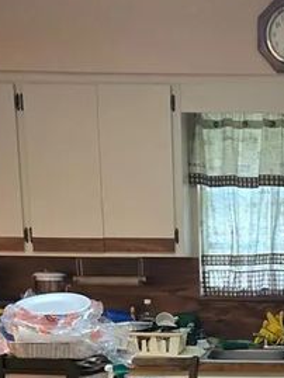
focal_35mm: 73
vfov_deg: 24.3
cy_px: 448
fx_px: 798
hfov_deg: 19.7
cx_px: 271
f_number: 1.8
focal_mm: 5.4
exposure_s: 1/120
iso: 1000
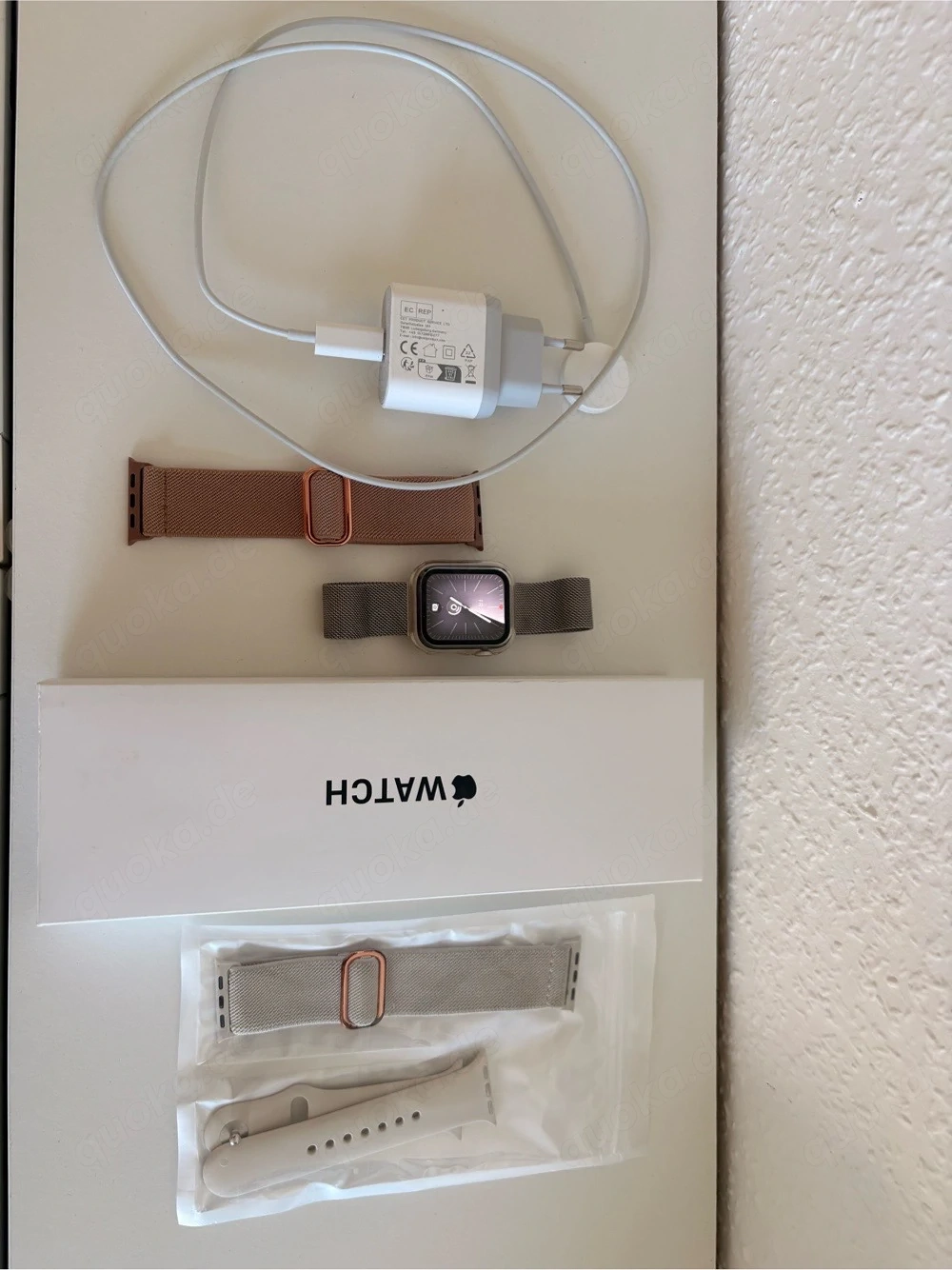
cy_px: 635
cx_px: 476
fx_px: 954
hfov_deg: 53.0
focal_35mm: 26
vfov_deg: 67.3
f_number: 1.6
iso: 80
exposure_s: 1/122
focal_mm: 5.96
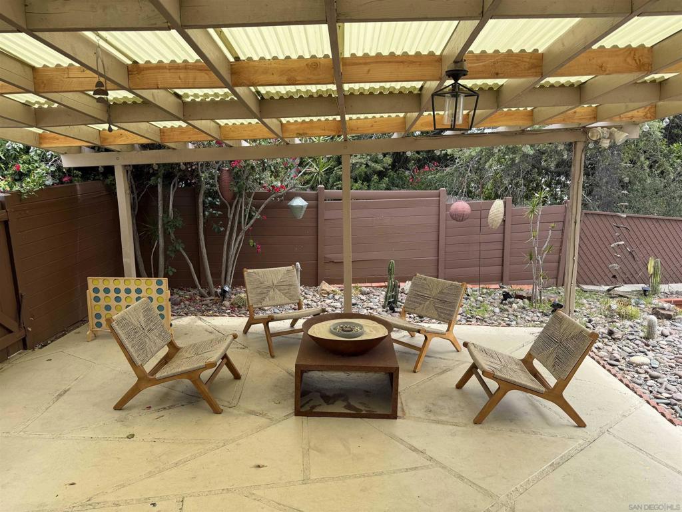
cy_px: 256
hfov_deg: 71.6
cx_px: 341
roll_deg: +0.0
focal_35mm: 24
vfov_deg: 56.8
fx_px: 473
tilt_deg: -10.9
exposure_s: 1/967
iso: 80
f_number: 1.78
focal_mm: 6.76
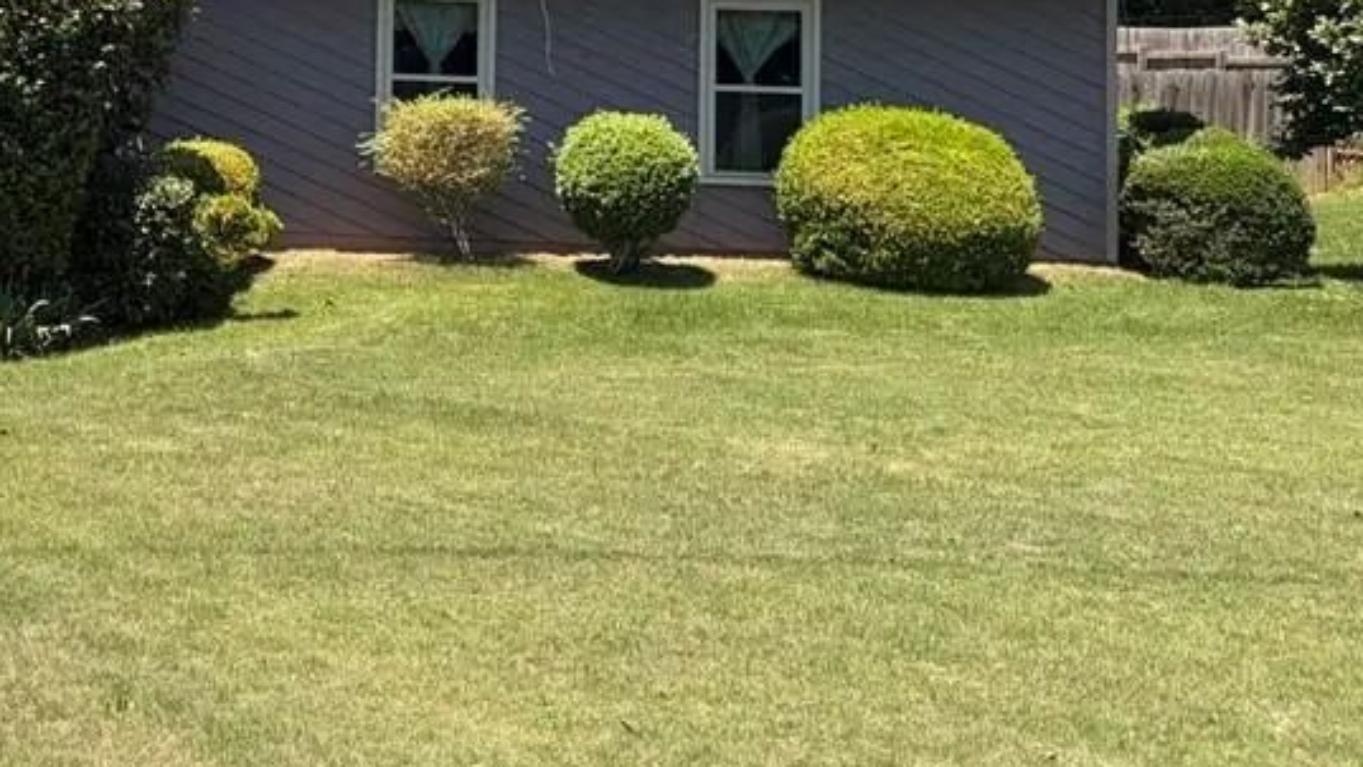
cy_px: -71
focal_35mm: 54
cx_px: 152
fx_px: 1952
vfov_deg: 21.1
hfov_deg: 36.3
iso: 50
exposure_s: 1/1799
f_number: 1.6
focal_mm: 5.96
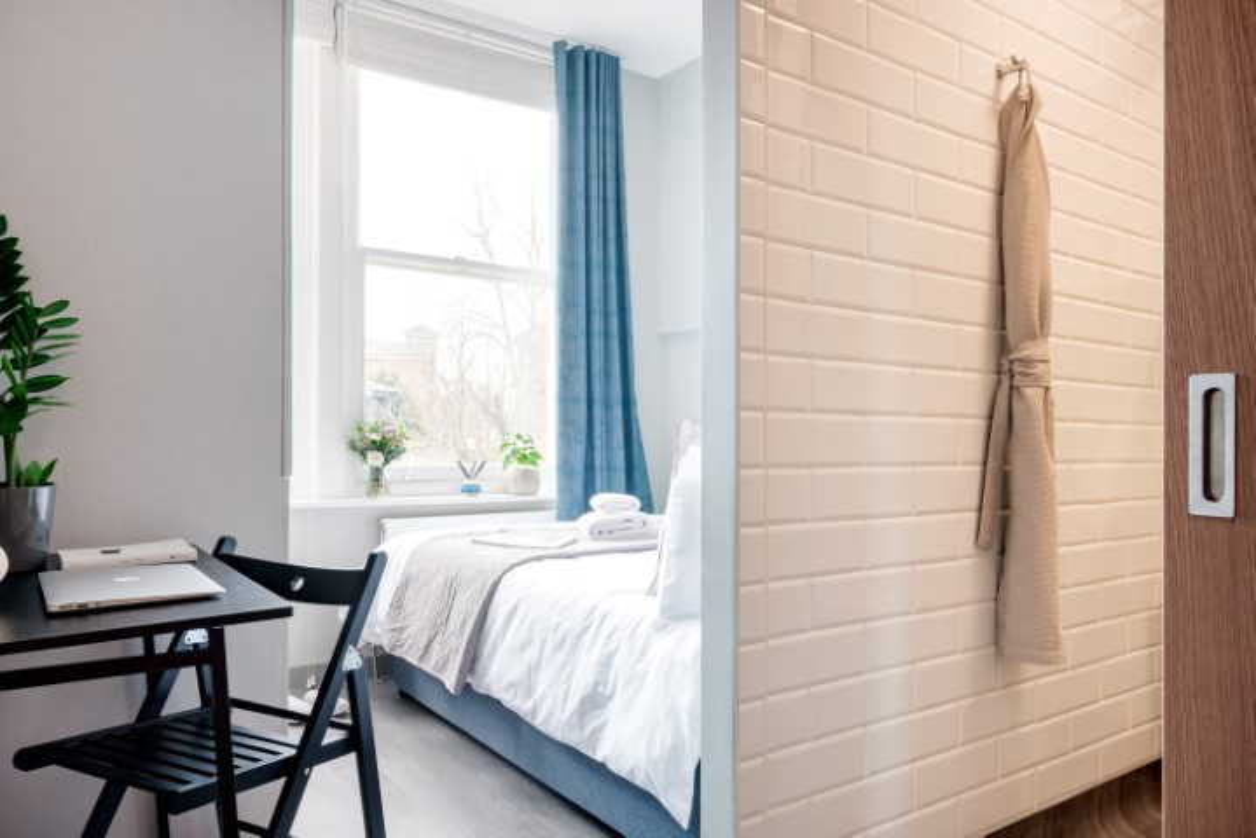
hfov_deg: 73.7
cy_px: 419
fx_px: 838
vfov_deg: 53.2
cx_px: 628
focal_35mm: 24
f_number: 9
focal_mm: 24
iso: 400
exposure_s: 1/6
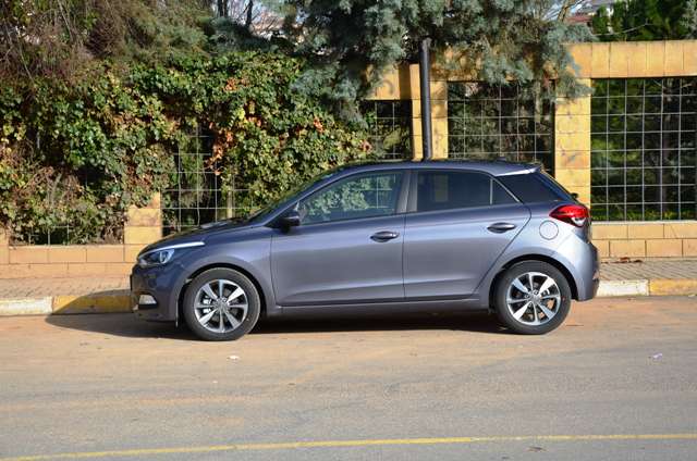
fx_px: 1507
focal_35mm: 78
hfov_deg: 26.0
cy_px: 230
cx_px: 348
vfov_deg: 17.4
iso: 100
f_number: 8
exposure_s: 1/250
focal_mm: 52
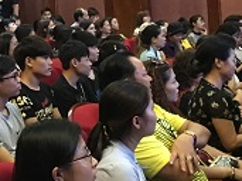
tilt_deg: -3.8
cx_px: 14
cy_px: 70
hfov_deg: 22.4
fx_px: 594
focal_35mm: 85
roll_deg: +5.4
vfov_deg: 17.3
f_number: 2.2
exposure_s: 1/8
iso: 160
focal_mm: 4.15
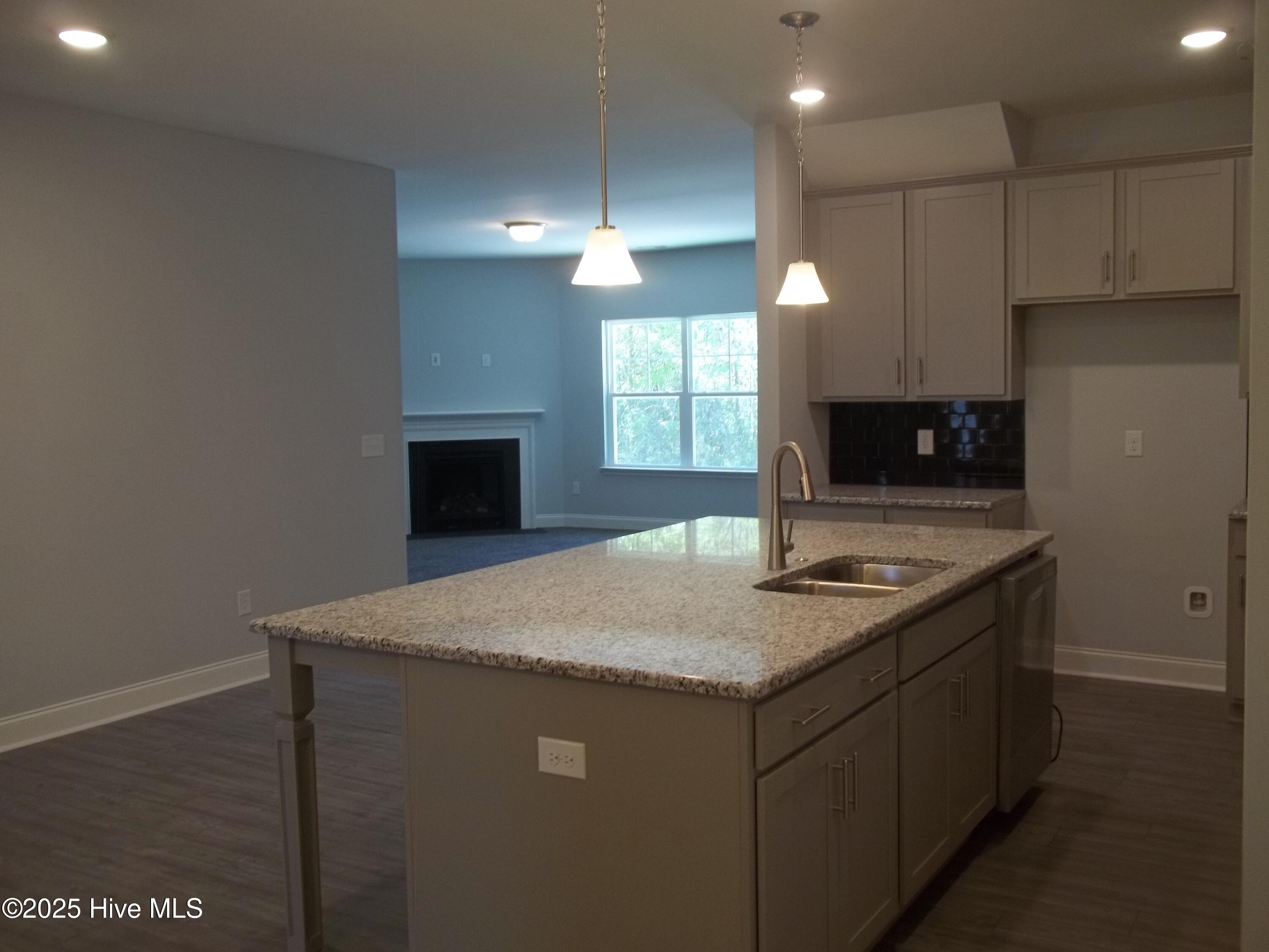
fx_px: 1173
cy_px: 476
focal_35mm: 32
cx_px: 634
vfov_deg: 44.2
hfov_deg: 56.8
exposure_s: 1/30
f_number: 2.9
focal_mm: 5.7
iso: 78
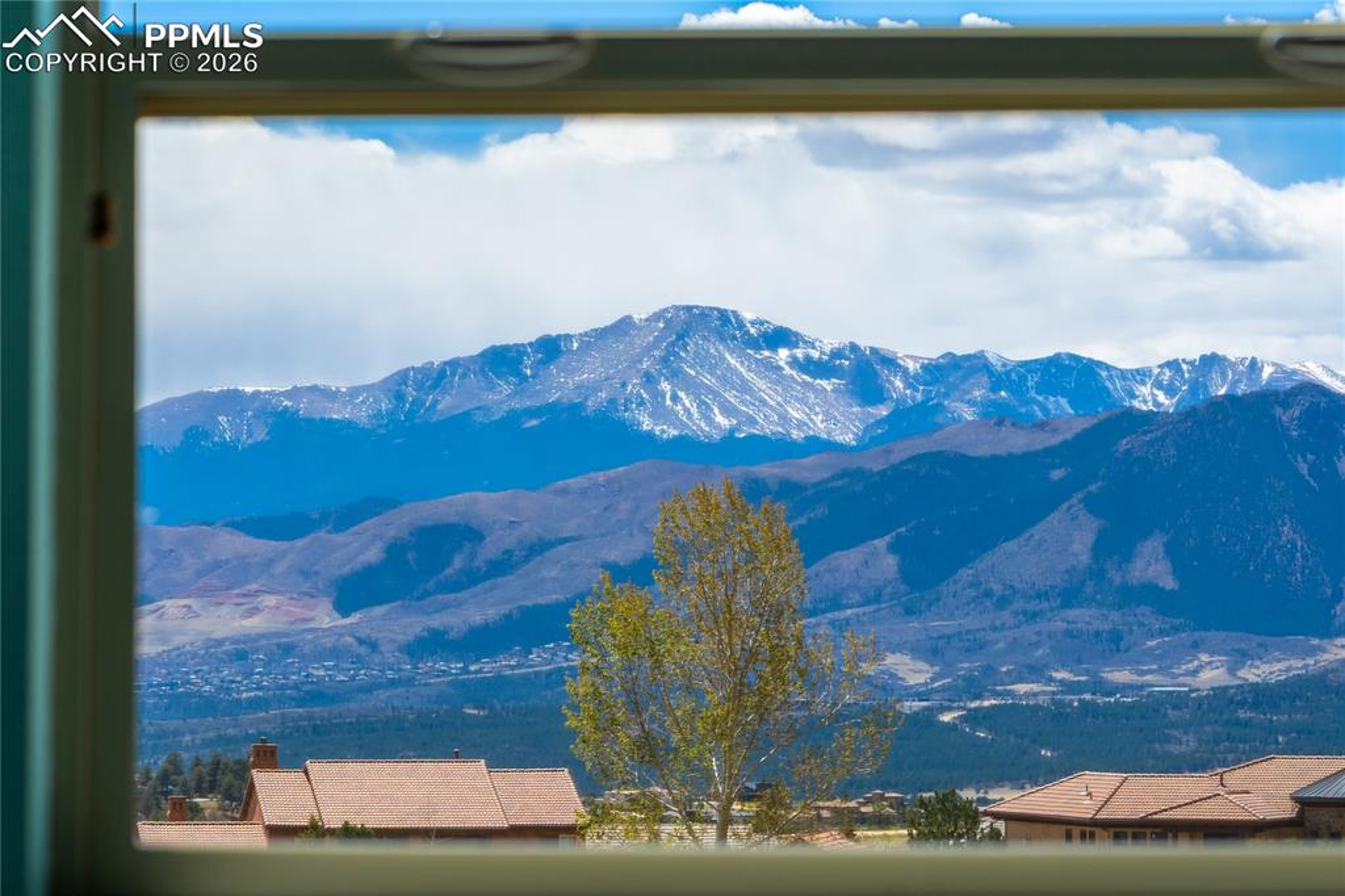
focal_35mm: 135
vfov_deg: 10.2
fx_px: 5042
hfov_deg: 15.2
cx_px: 672
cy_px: 448
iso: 100
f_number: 7.1
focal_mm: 90
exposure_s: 1/320
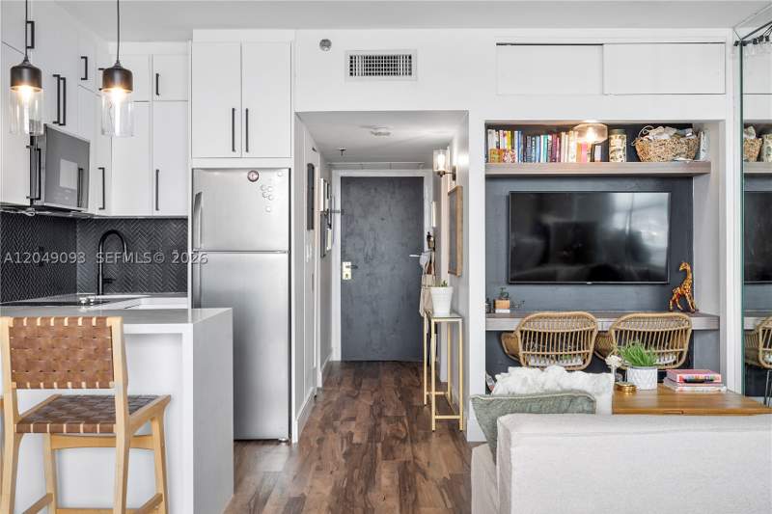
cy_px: 257
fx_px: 750
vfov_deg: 37.8
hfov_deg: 54.4
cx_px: 386
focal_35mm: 35
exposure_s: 1/50
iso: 640
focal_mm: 35
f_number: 9
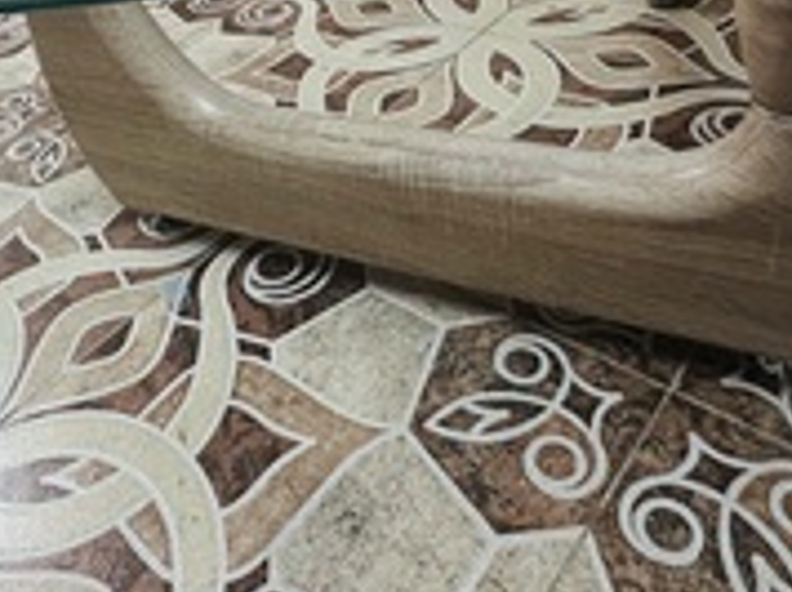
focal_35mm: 36
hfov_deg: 50.7
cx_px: 283
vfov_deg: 36.6
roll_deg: +12.0
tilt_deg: -25.2
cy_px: 38
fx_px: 823
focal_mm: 2.22
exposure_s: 1/60
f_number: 2.2
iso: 640
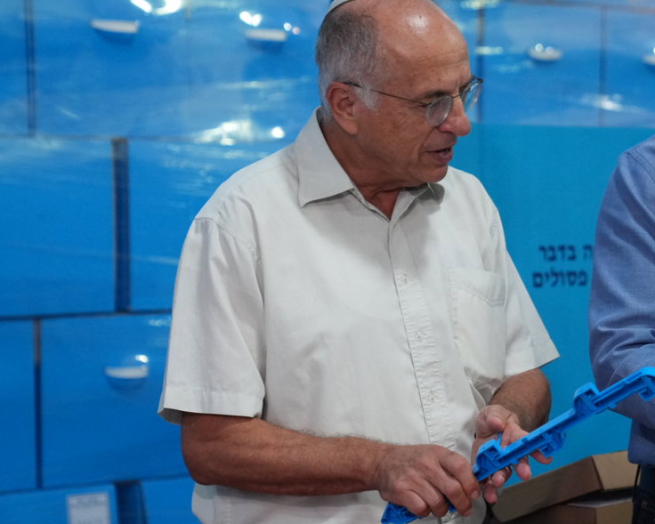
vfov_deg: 12.3
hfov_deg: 15.3
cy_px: 314
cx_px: 544
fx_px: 2424
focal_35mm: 125
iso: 2500
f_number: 3.2
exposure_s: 1/160
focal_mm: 70
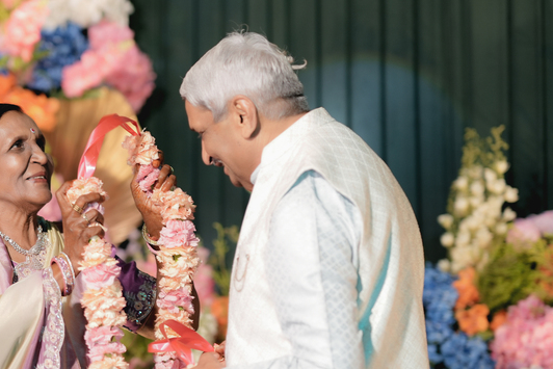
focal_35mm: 140
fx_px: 2151
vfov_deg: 9.8
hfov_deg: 14.6
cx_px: 150
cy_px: 269
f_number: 1.8
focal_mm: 85
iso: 500
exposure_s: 1/200
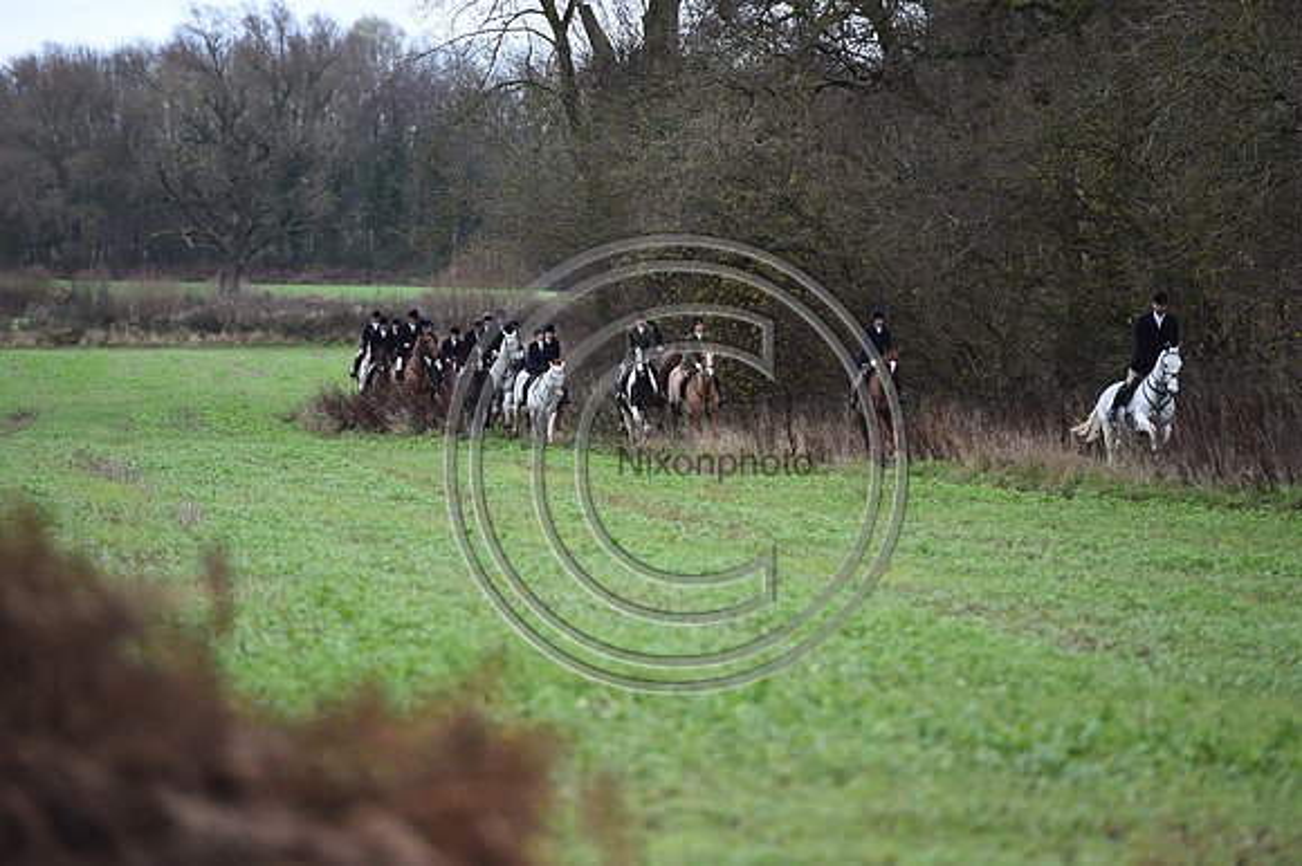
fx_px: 7229
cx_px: 651
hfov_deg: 10.3
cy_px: 433
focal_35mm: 200
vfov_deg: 6.9
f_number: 3.5
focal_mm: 200
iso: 560
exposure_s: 1/1000
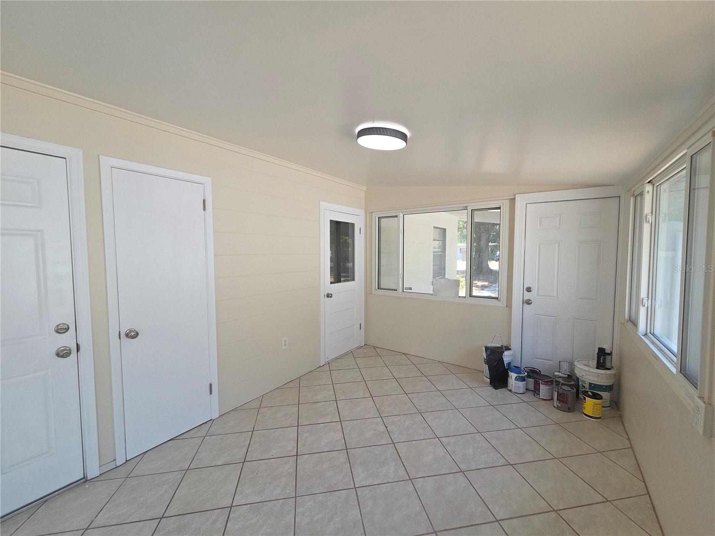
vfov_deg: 89.9
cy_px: 268
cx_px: 358
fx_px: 269
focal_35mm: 13
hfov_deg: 106.2
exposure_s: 1/120
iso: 64
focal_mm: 2.2
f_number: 2.2
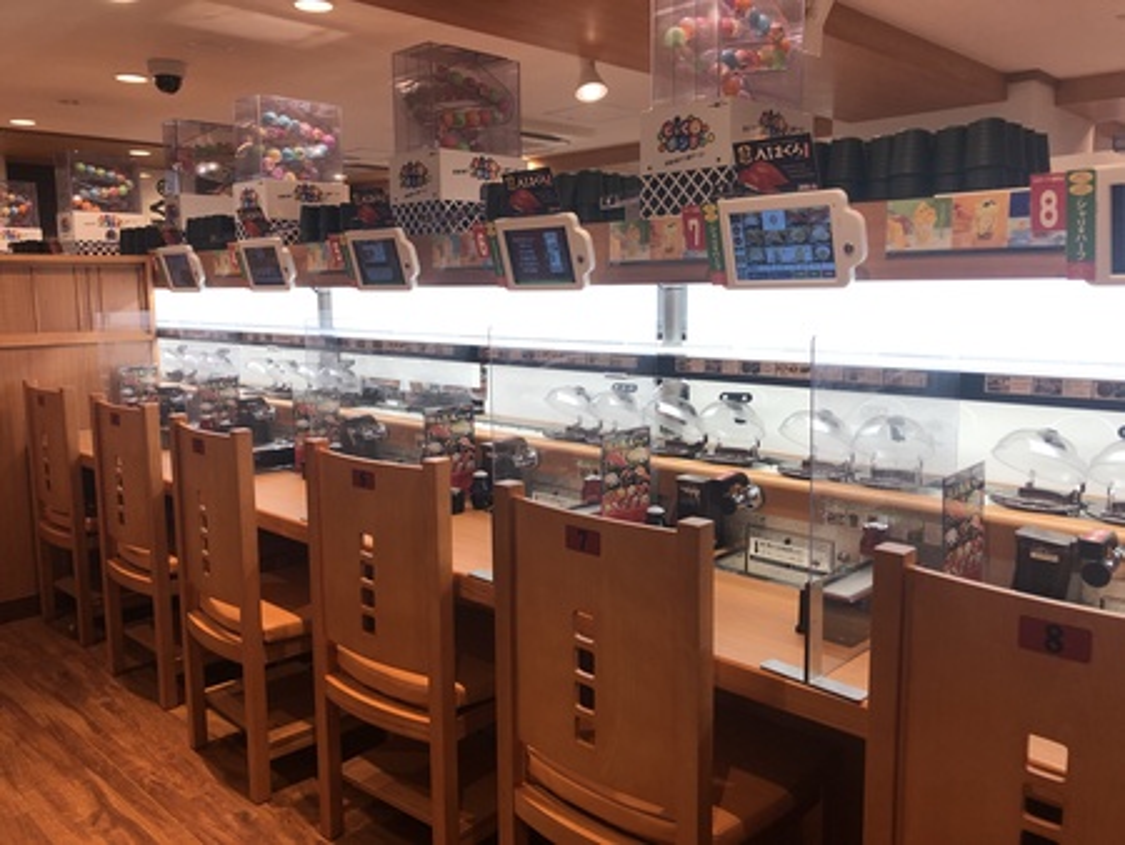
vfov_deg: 49.8
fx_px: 910
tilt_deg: -8.4
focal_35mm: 28
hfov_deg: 63.4
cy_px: 422
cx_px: 562
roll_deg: +1.3
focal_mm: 4
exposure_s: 1/112
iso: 40
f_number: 1.8
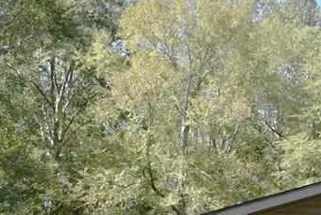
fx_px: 995
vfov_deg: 12.1
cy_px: 227
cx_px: 457
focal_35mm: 111
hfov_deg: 16.9
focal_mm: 25
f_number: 8
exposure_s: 1/250
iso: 320
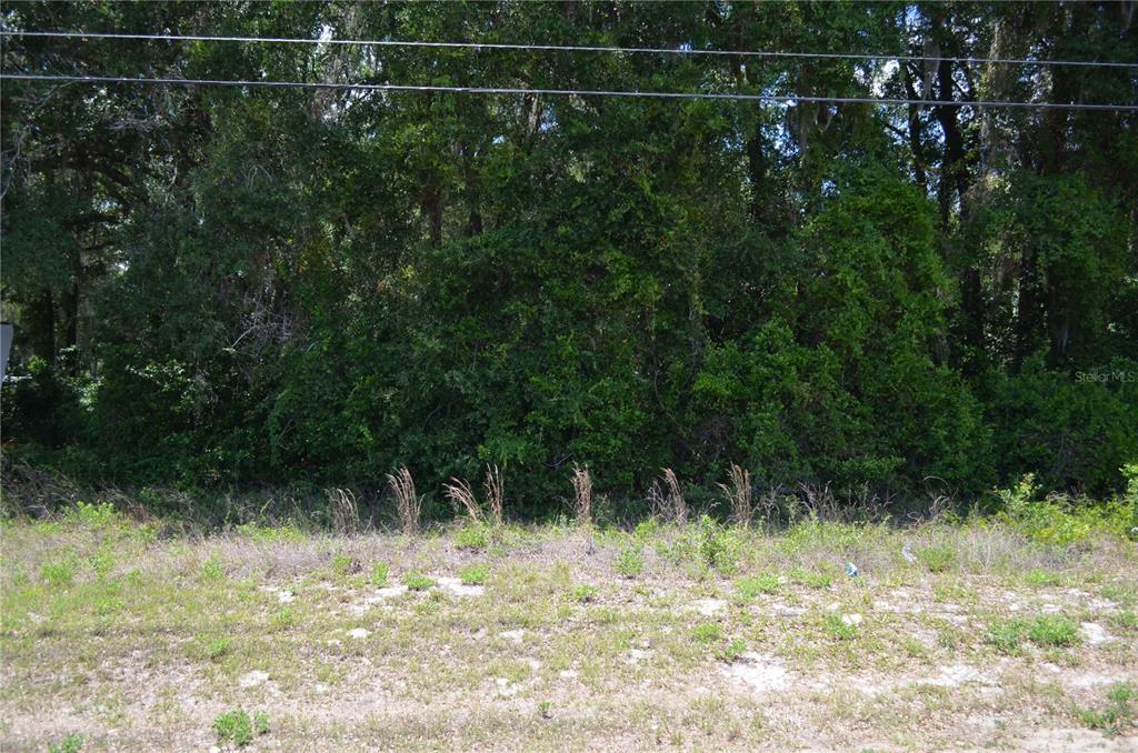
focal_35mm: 30
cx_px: 569
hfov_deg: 62.0
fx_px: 946
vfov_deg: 43.4
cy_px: 376
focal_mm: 20
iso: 400
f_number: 4.5
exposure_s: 1/1250
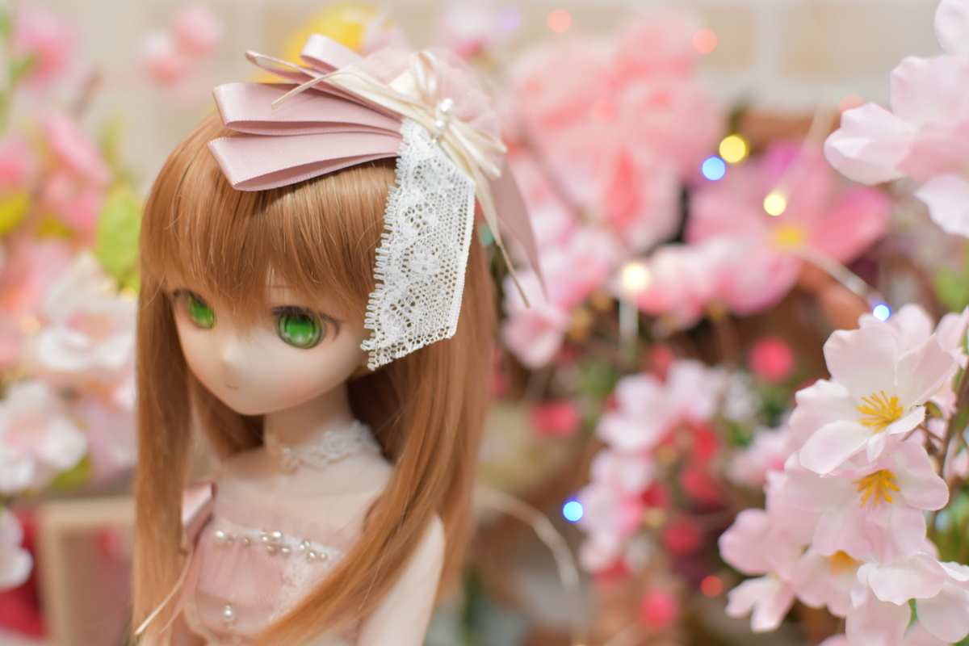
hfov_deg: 37.9
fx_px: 1413
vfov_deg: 25.8
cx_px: 484
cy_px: 323
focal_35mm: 52
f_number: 2.8
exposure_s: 1/60
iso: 800
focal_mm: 35
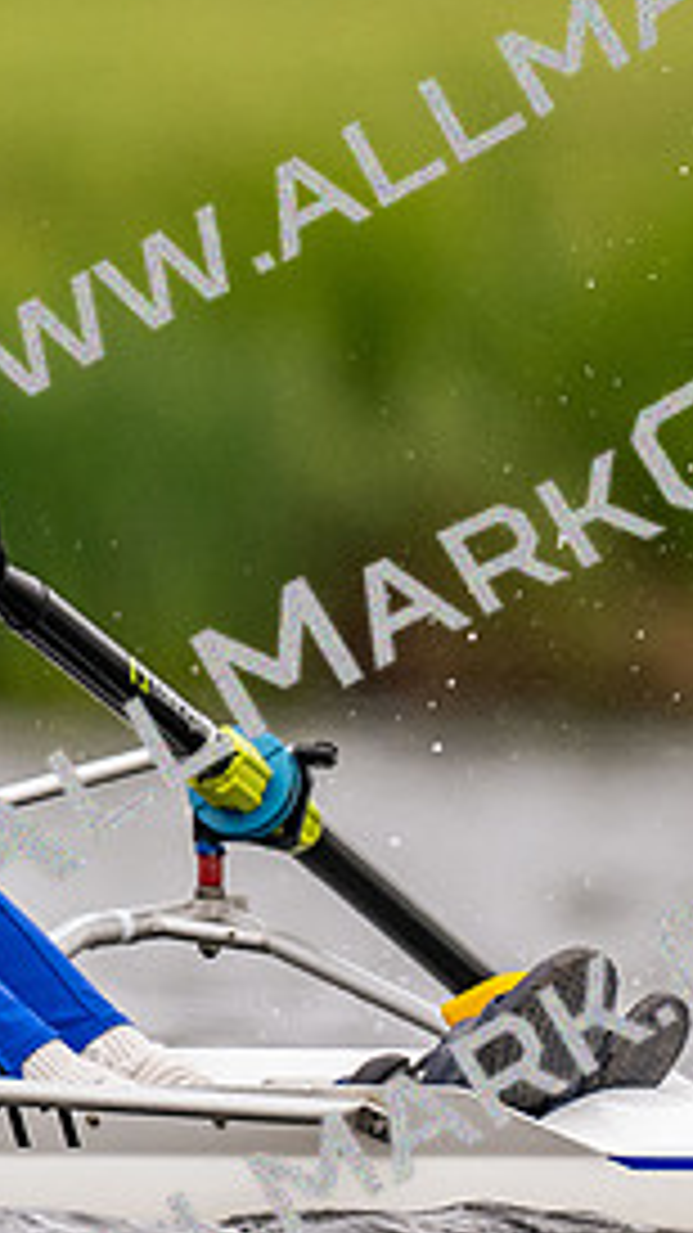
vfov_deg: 1.1
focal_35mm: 1995
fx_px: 65212
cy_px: 544
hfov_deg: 0.6
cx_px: -482
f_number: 4
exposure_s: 1/2500
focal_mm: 600
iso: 800
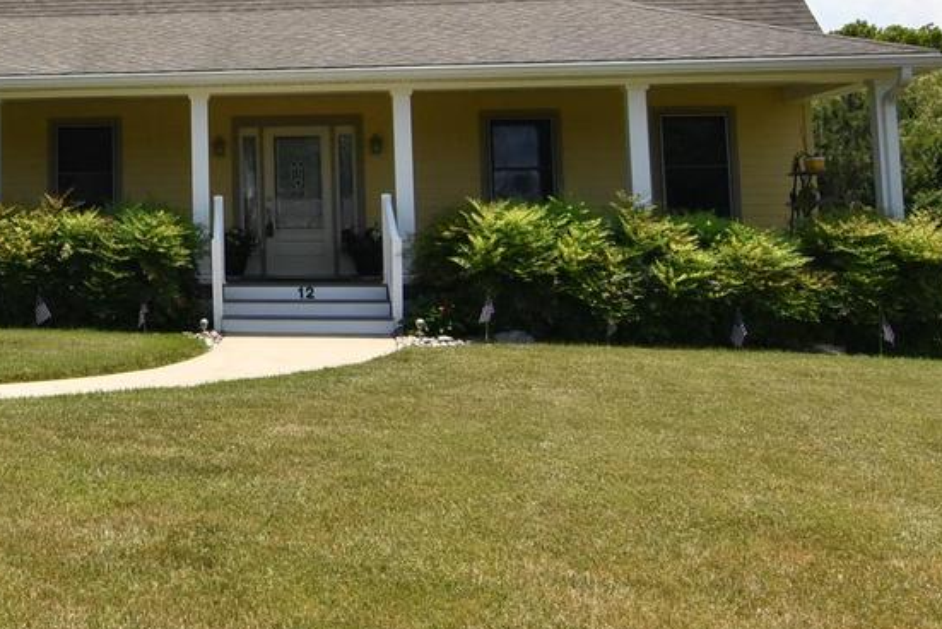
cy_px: 108
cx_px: 31
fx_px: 1230
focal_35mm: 47
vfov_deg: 28.0
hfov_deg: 38.0
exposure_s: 1/800
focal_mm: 12
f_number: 14
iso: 800
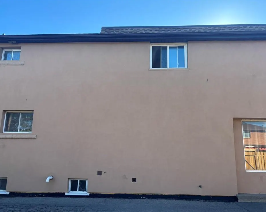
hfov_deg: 62.2
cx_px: 135
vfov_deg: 51.5
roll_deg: -2.1
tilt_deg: +13.9
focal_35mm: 28
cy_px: 108
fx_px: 220
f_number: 1.6
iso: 50
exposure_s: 1/630
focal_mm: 5.96
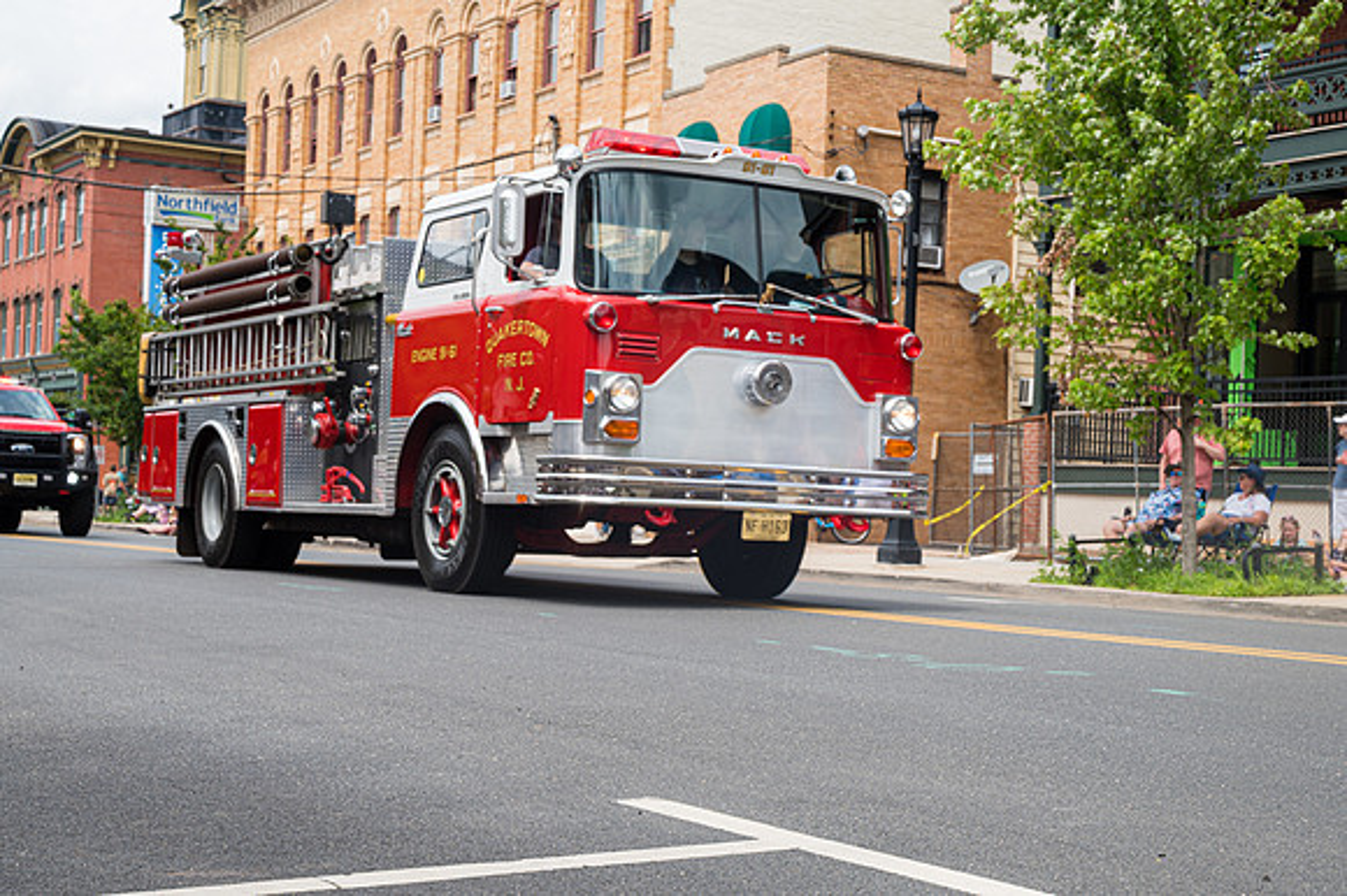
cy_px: 448
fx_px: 2019
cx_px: 674
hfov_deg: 36.9
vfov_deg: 25.0
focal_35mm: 54
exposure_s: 1/100
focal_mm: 54
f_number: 10
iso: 100
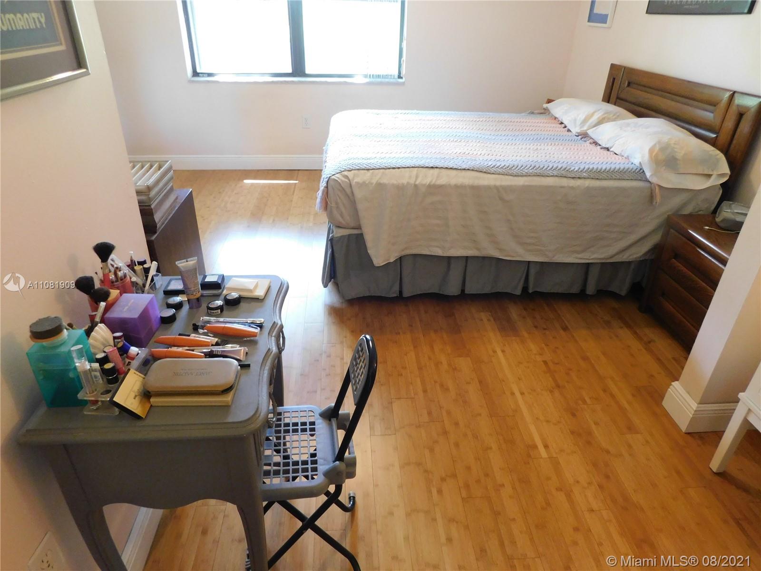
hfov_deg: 73.9
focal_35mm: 23
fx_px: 506
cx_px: 380
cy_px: 286
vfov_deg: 58.9
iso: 400
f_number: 3
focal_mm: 4
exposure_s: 1/30
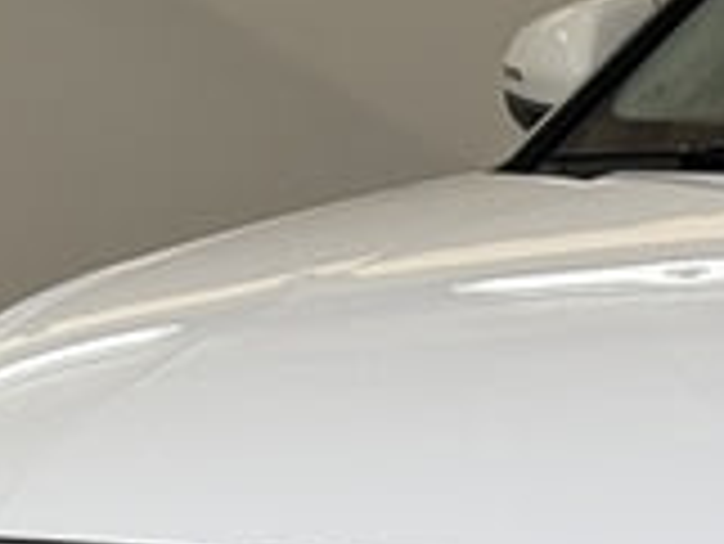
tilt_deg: -8.7
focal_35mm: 268
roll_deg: -1.4
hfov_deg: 7.2
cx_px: 1295
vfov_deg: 5.5
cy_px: 501
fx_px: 5609
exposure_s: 1/1059
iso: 64
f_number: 1.78
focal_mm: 6.76
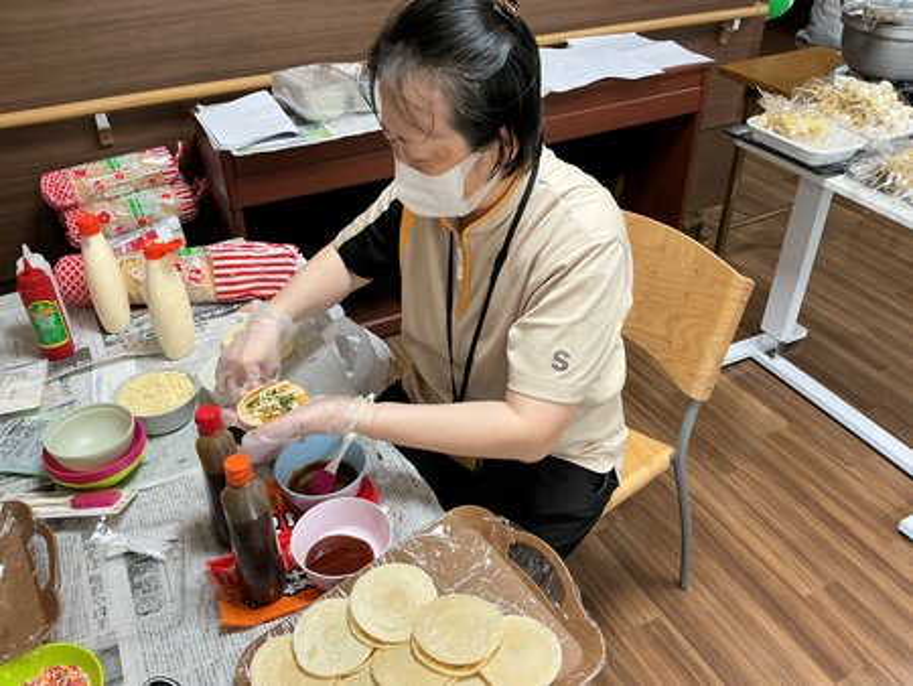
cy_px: 343
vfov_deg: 48.3
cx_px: 456
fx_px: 765
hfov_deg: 61.6
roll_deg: +2.3
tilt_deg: -35.9
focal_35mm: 29
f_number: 1.8
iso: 64
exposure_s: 1/60
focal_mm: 3
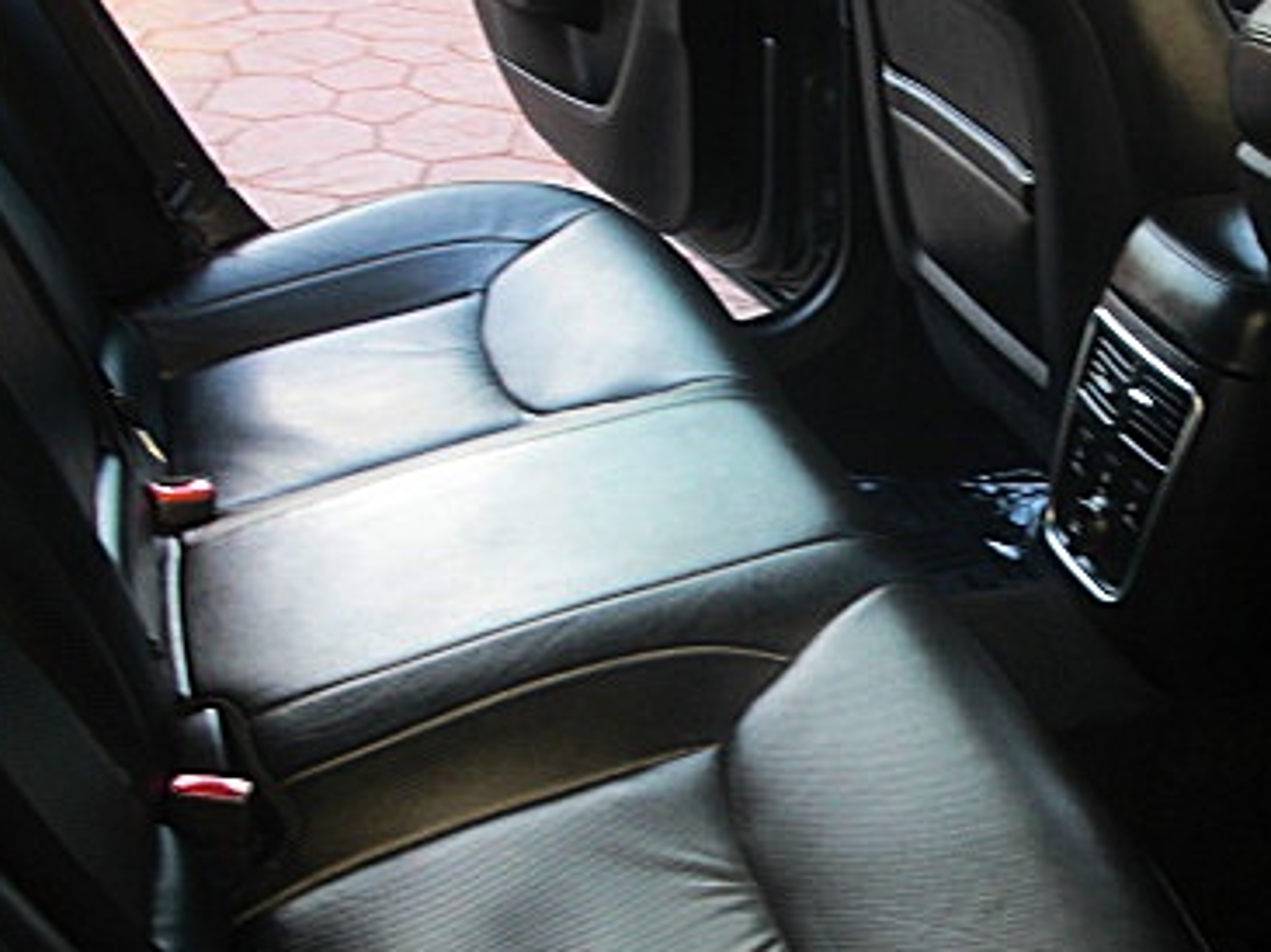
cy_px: 549
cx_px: 952
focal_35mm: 63
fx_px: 2312
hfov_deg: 30.2
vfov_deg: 23.2
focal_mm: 6.3
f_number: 2.8
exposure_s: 1/60
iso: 50
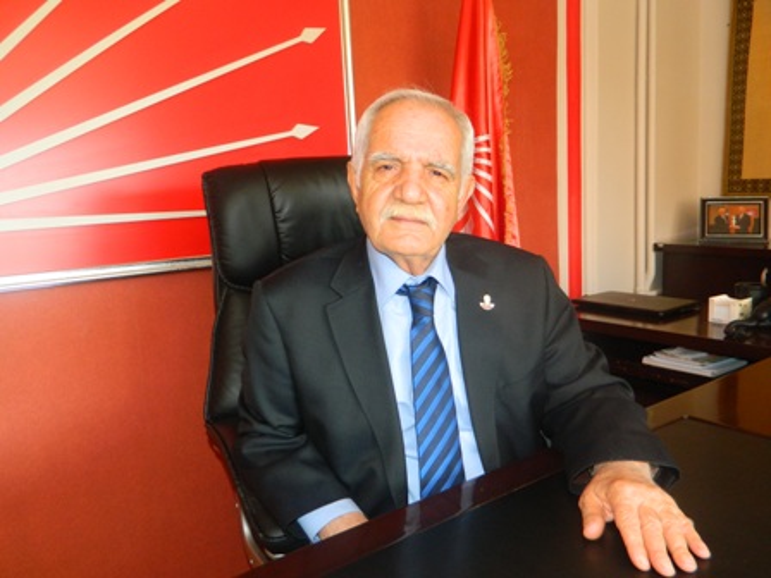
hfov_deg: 63.4
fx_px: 624
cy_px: 289
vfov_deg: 49.7
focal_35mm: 28
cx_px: 386
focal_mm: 5.1
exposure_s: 1/30
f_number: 3.2
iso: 200
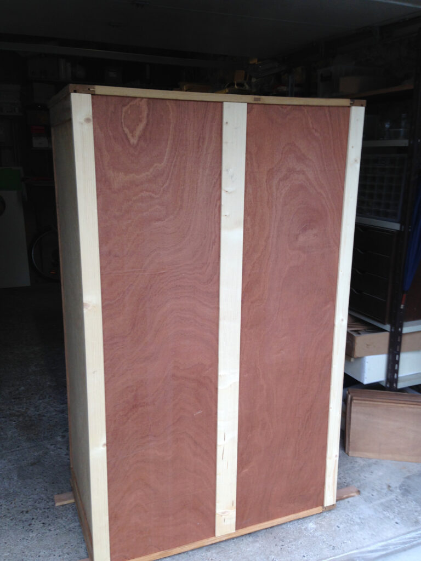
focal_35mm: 33
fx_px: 535
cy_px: 280
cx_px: 210
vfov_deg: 55.4
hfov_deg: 42.9
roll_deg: -0.2
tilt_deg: -13.6
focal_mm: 4.12
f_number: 2.4
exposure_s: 1/104
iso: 50
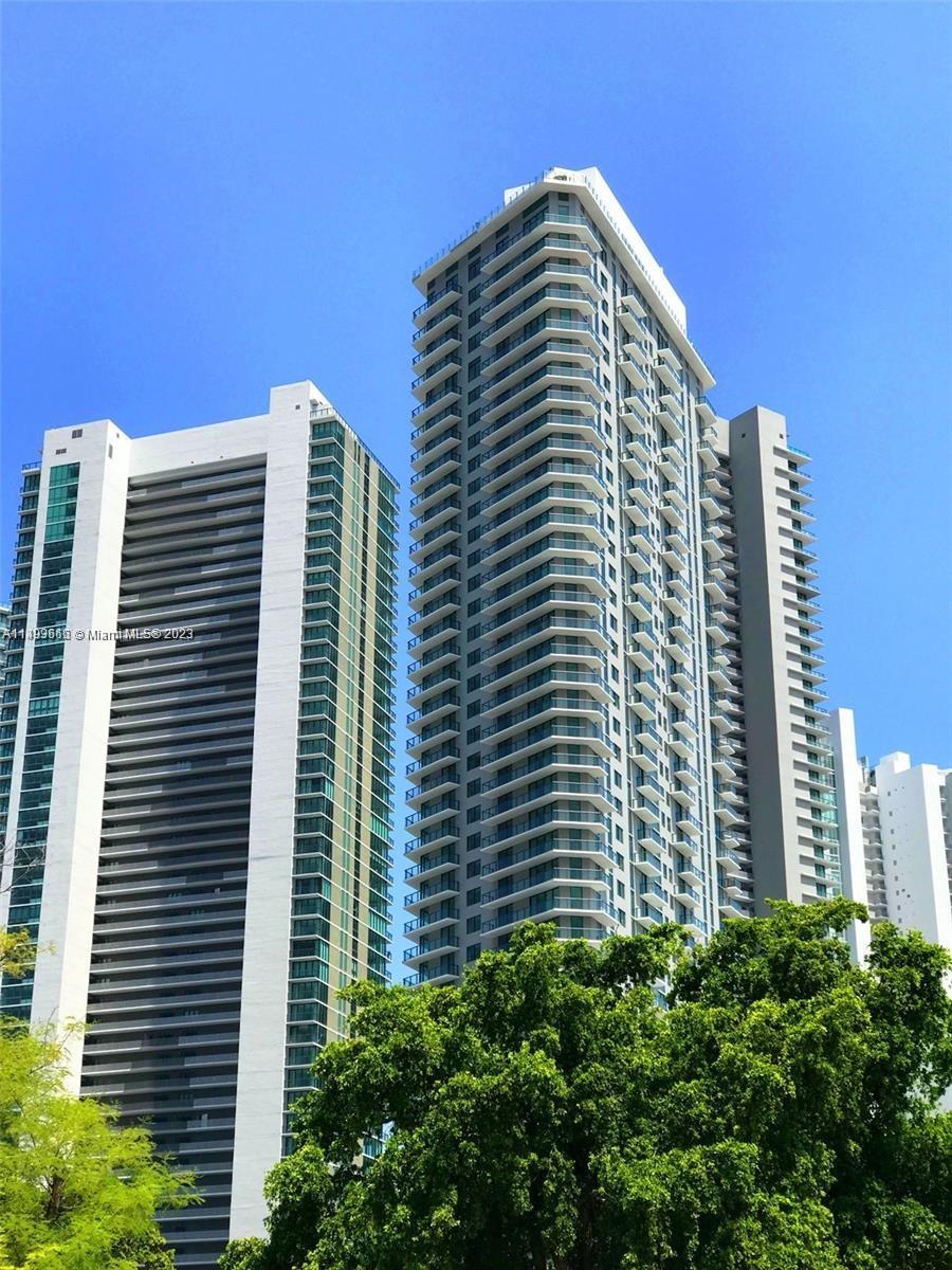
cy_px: 635
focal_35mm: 57
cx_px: 476
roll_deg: -0.3
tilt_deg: +22.7
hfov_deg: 25.7
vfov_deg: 33.8
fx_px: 2090
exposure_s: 1/709
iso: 20
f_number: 2.8
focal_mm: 6.6
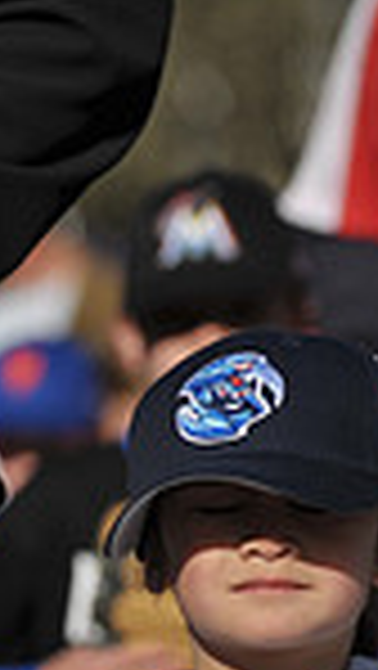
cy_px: 742
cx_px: -770
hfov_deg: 1.5
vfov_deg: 2.6
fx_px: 14515
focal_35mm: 816
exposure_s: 1/4000
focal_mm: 200
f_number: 5.6
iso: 400
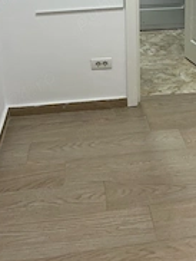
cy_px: 11
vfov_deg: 31.6
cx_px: 149
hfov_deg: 25.4
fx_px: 429
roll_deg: -0.7
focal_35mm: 57
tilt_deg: -9.6
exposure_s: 1/100
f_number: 1.6
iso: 80
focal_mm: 5.1
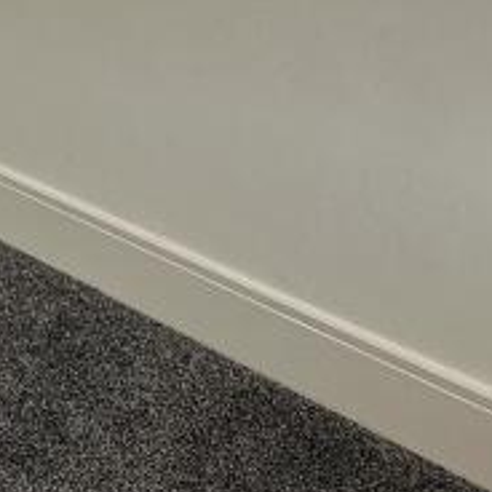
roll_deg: +0.7
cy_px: -24
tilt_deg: -19.4
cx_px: -369
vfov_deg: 23.7
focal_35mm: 69
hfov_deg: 19.4
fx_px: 1110
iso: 64
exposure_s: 1/100
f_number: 2.2
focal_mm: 2.22
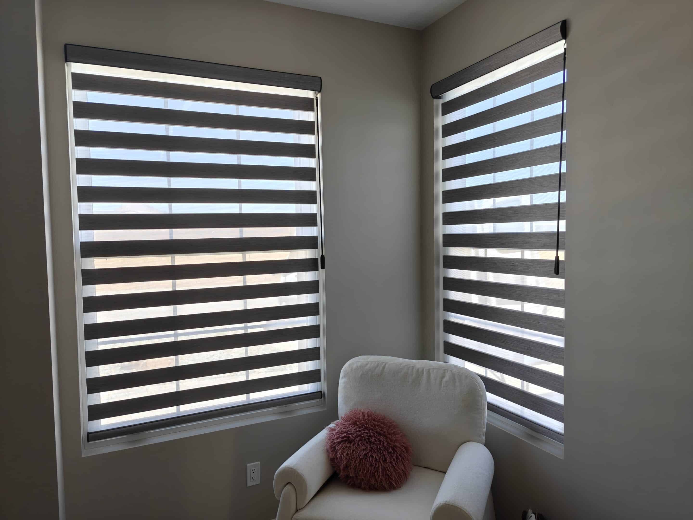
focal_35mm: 23
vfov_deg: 58.9
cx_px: 346
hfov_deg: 73.9
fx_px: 460
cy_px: 260
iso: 320
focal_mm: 6.06
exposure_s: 1/239
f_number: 1.6
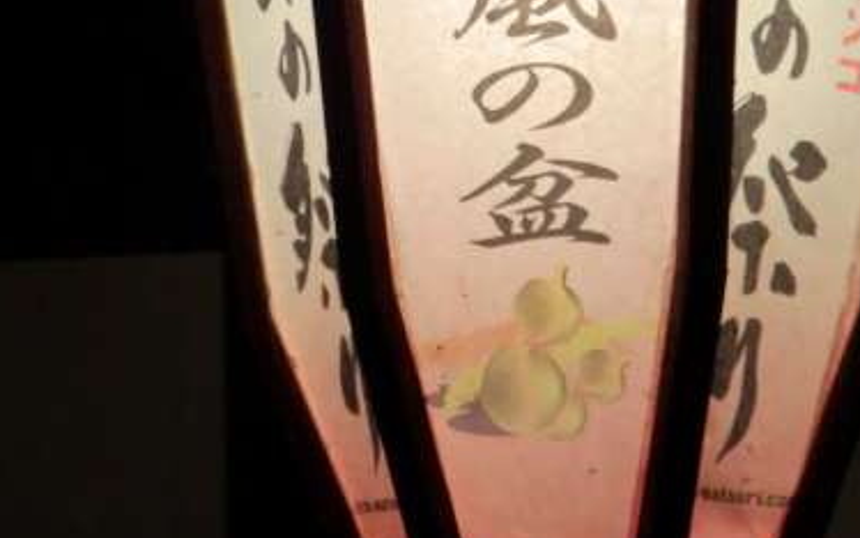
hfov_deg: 12.7
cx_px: 345
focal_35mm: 165
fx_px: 3868
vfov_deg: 7.9
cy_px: 18
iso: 320
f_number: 5.4
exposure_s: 1/100
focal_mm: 16.5
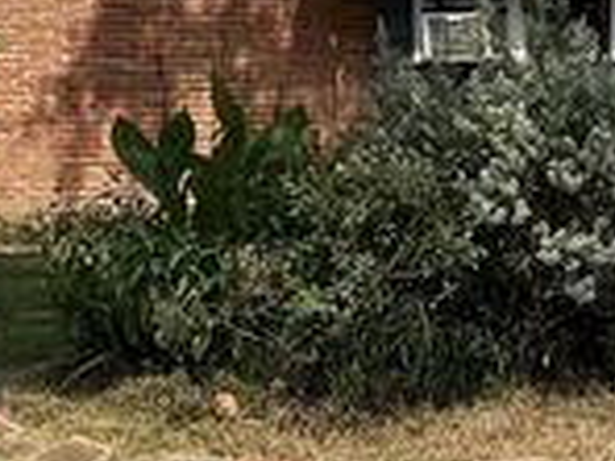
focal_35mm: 88
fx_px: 1563
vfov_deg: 16.7
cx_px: 848
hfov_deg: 20.0
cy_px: 89
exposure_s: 1/2353
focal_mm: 5.7
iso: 50
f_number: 1.5
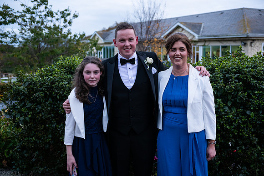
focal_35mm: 44
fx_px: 323
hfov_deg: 44.5
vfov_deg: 30.5
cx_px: 132
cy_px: 88
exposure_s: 1/160
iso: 640
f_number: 3.5
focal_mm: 44
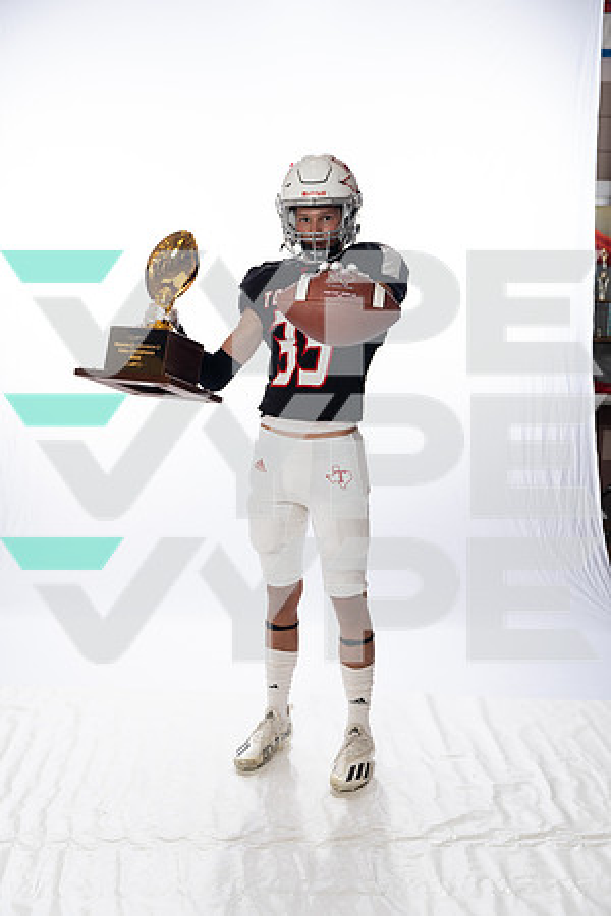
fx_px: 1069
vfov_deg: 46.4
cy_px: 458
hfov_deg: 31.9
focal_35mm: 42
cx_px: 306
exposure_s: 1/250
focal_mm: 42
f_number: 4
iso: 400
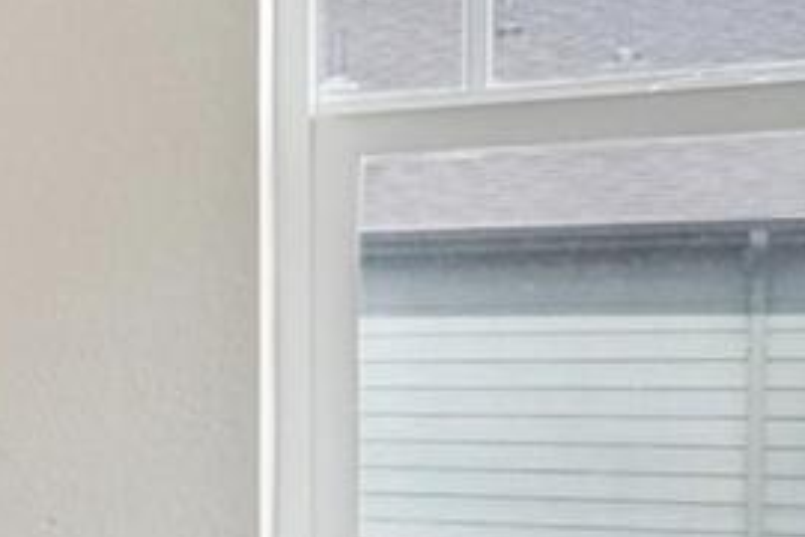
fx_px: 1990
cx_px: -1470
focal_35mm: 89
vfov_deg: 15.3
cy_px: 382
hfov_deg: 12.4
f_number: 8
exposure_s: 1/25
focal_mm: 10
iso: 800
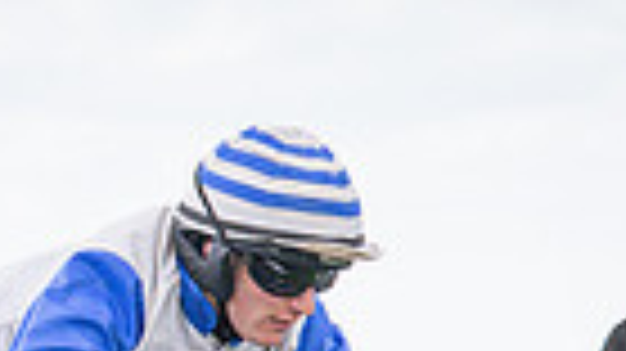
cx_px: -28
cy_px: 883
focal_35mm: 624
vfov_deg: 1.9
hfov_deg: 3.5
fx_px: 10352
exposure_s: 1/1600
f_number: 4
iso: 400
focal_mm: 94
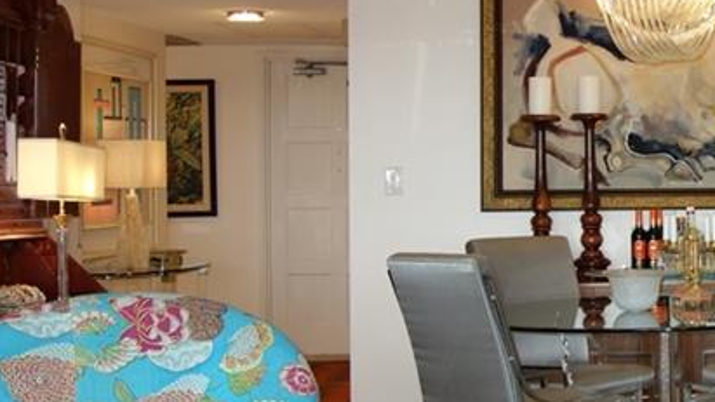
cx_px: 790
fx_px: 1384
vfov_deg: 16.5
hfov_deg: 26.6
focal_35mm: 73
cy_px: 167
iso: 125
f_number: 2
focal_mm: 10.4
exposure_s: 1/100
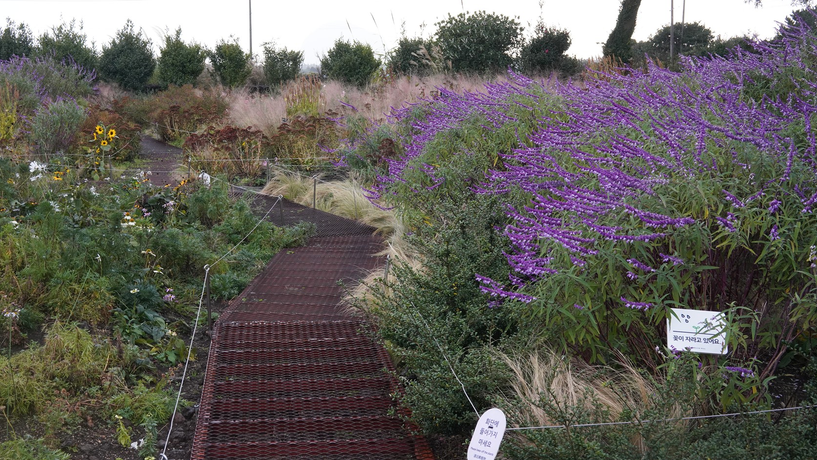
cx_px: 356
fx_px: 953
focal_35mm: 44
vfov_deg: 27.1
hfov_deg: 46.3
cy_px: 221
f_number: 10
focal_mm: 35
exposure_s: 1/100
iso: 1250
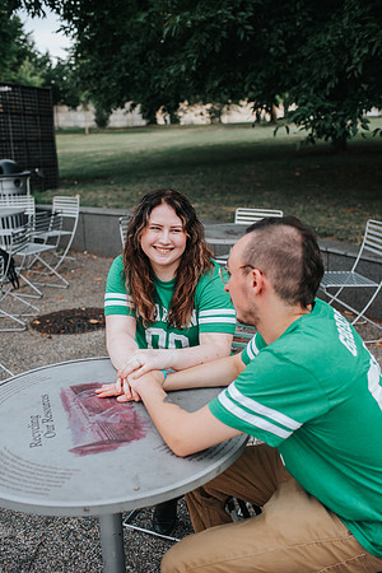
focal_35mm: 35
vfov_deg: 54.4
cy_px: 286
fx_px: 557
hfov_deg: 37.9
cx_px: 191
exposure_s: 1/800
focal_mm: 35
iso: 560
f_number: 3.2
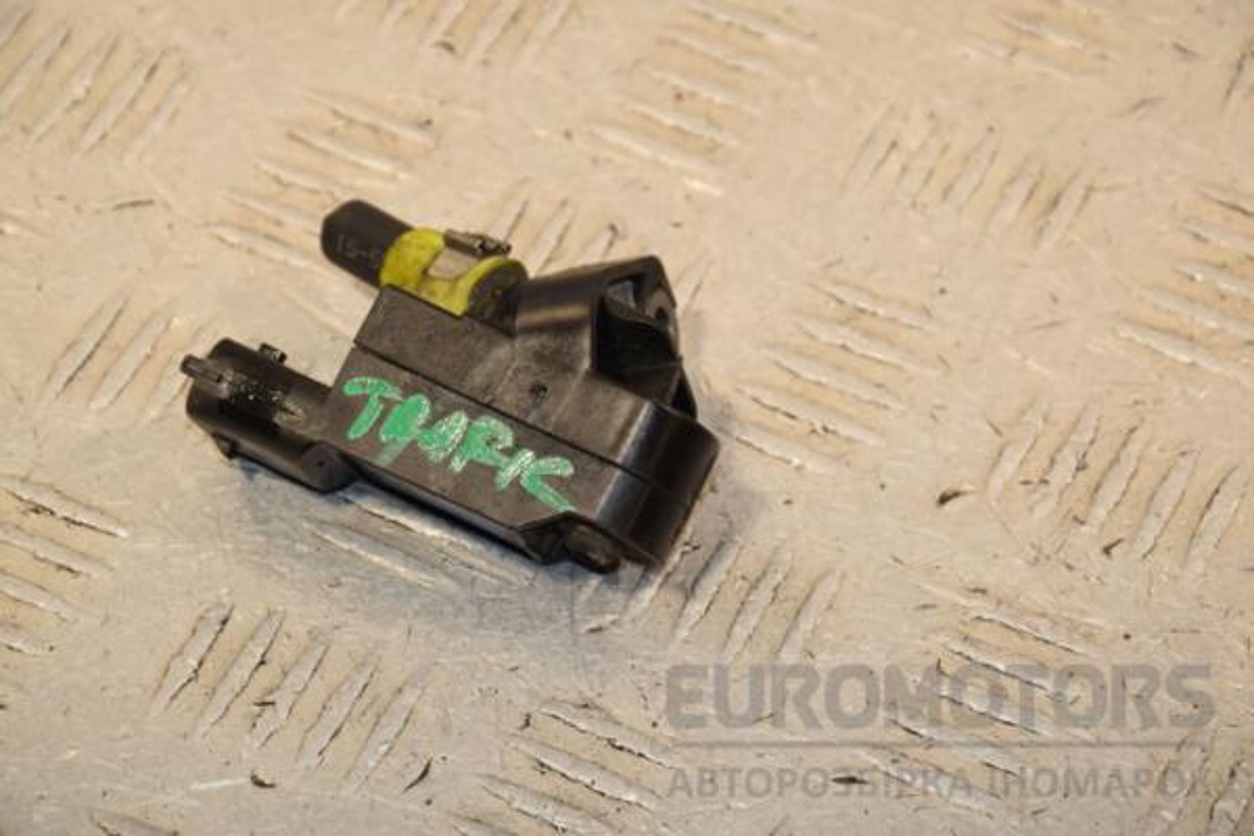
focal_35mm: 158
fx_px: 5486
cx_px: 627
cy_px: 418
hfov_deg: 13.0
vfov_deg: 8.7
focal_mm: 105
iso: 800
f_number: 8
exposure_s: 1/200
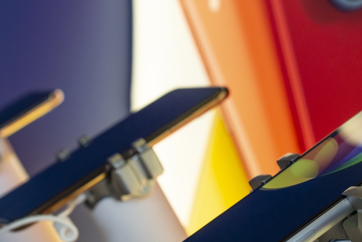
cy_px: 158
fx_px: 1006
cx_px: 198
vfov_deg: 13.7
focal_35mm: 100
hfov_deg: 20.4
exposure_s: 1/160
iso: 1600
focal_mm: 50
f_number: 5
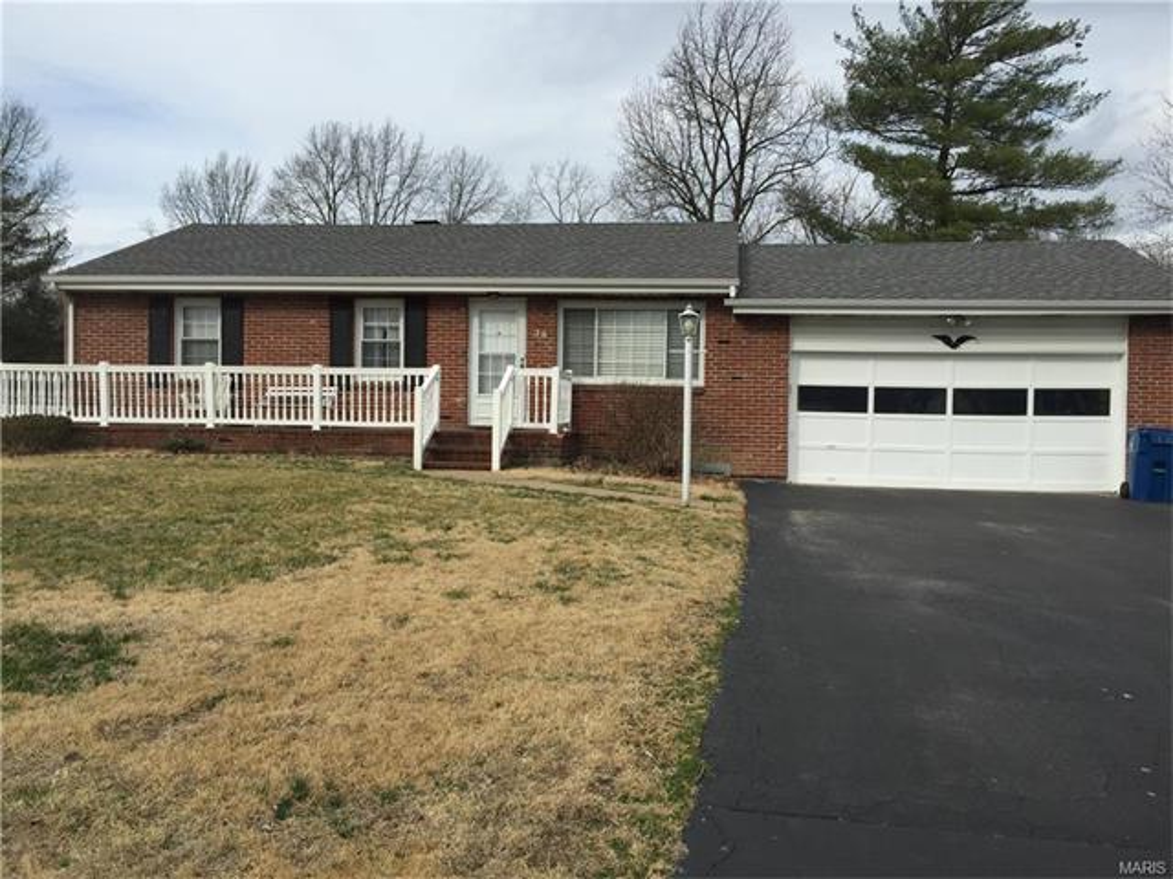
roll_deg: -1.7
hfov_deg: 61.7
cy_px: 440
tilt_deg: -2.9
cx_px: 586
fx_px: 983
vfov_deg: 48.2
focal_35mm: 29
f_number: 2.2
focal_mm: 4.15
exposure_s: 1/1647
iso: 32
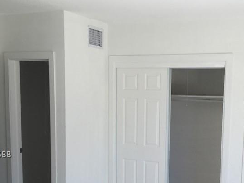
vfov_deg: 25.9
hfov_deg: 33.9
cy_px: 155
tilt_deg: -8.2
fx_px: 388
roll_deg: -3.5
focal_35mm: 55
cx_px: 196
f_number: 2.2
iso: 32
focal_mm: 4.15
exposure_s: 1/229
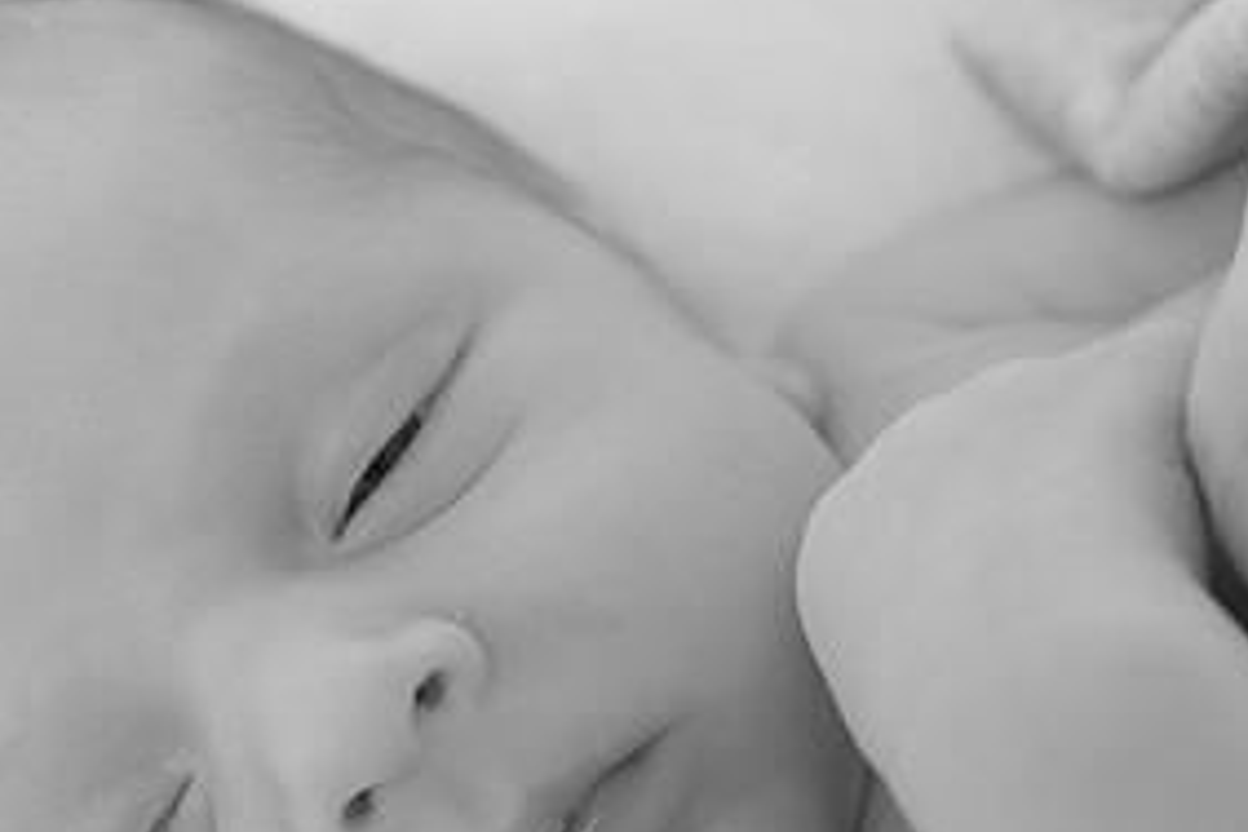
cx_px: 429
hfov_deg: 17.8
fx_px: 3986
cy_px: 719
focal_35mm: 115
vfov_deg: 11.8
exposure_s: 1/140
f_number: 4
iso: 800
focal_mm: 37.6
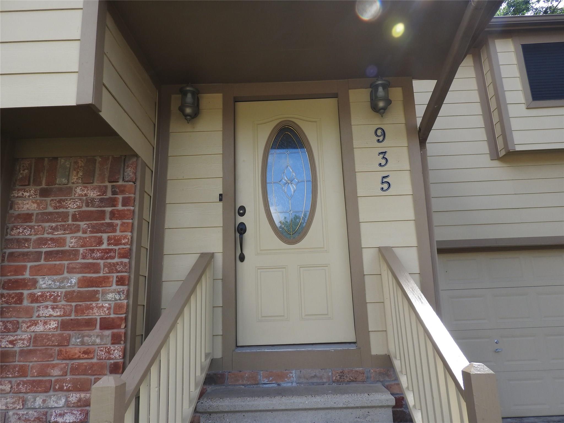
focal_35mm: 24
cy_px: 212
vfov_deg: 56.8
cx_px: 282
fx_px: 391
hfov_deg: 71.6
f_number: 3.3
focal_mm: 4.3
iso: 100
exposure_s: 1/320
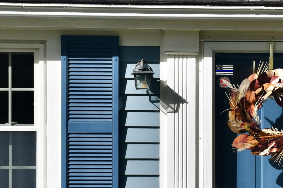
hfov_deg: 6.8
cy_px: 183
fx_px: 2366
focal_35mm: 301
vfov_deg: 4.6
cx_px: 257
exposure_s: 1/500
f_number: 8
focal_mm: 66
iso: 125
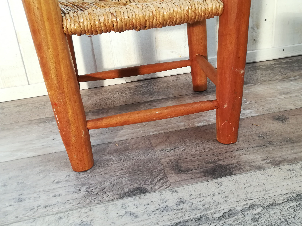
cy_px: 113
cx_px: 151
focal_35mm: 36
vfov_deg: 39.7
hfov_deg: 51.4
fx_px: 314
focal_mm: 3.83
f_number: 2.2
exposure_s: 1/30
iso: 125
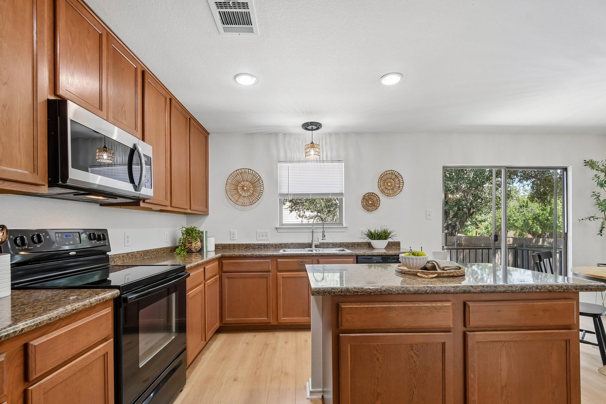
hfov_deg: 100.4
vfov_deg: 77.3
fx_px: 252
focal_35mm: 15
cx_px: 303
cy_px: 202
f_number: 8
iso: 400
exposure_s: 1/15
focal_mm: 10
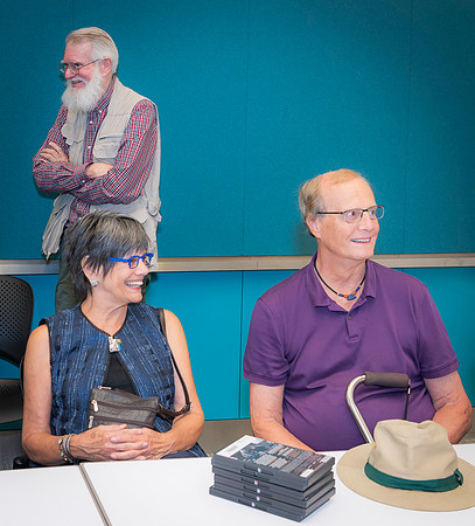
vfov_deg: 31.3
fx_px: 934
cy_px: 195
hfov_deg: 27.9
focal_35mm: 57
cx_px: 88
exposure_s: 1/60
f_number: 5.6
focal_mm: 32
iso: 500
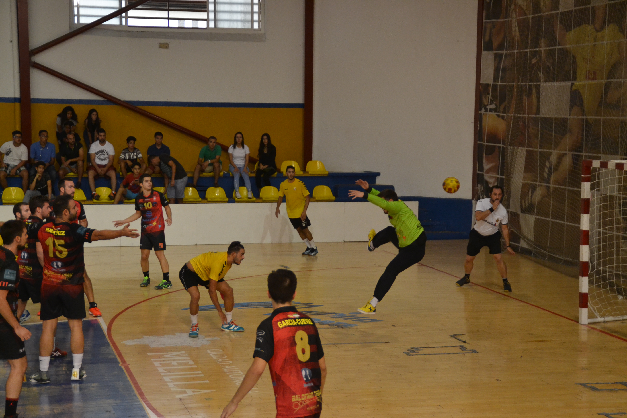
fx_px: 1306
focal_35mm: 75
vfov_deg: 18.2
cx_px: 314
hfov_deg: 27.0
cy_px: 209
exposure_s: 1/500
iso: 1600
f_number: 4.8
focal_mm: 50
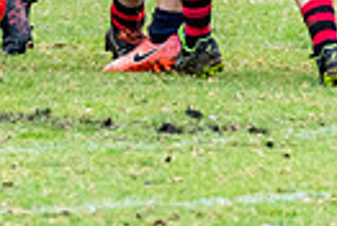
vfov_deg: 0.4
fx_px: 29311
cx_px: 15
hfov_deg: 0.7
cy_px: -212
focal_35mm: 3124
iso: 1250
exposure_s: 1/1250
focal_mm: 460
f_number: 7.1
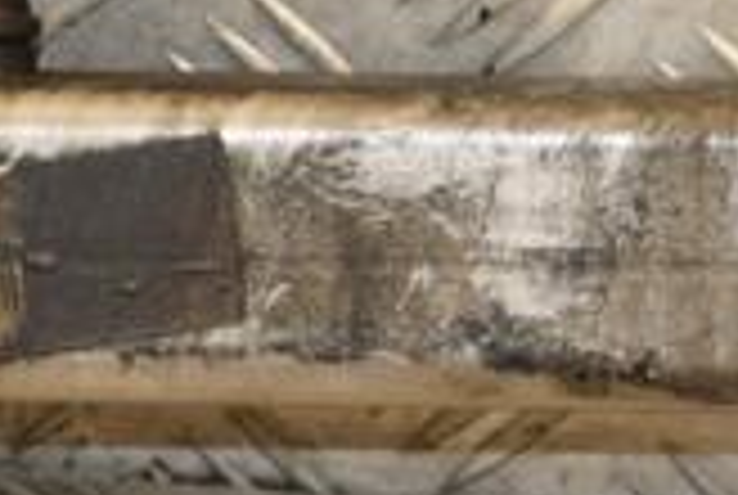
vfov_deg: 3.6
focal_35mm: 383
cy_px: 274
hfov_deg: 5.4
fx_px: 7866
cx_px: 405
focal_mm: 70
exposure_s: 1/125
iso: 800
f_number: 5.3
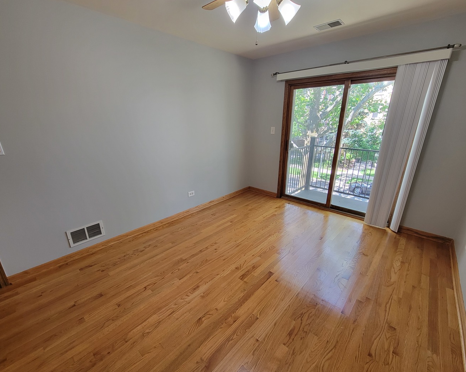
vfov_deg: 88.0
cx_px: 227
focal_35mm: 14
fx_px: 193
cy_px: 191
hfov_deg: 100.7
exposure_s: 1/60
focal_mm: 2.2
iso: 125
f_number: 2.2
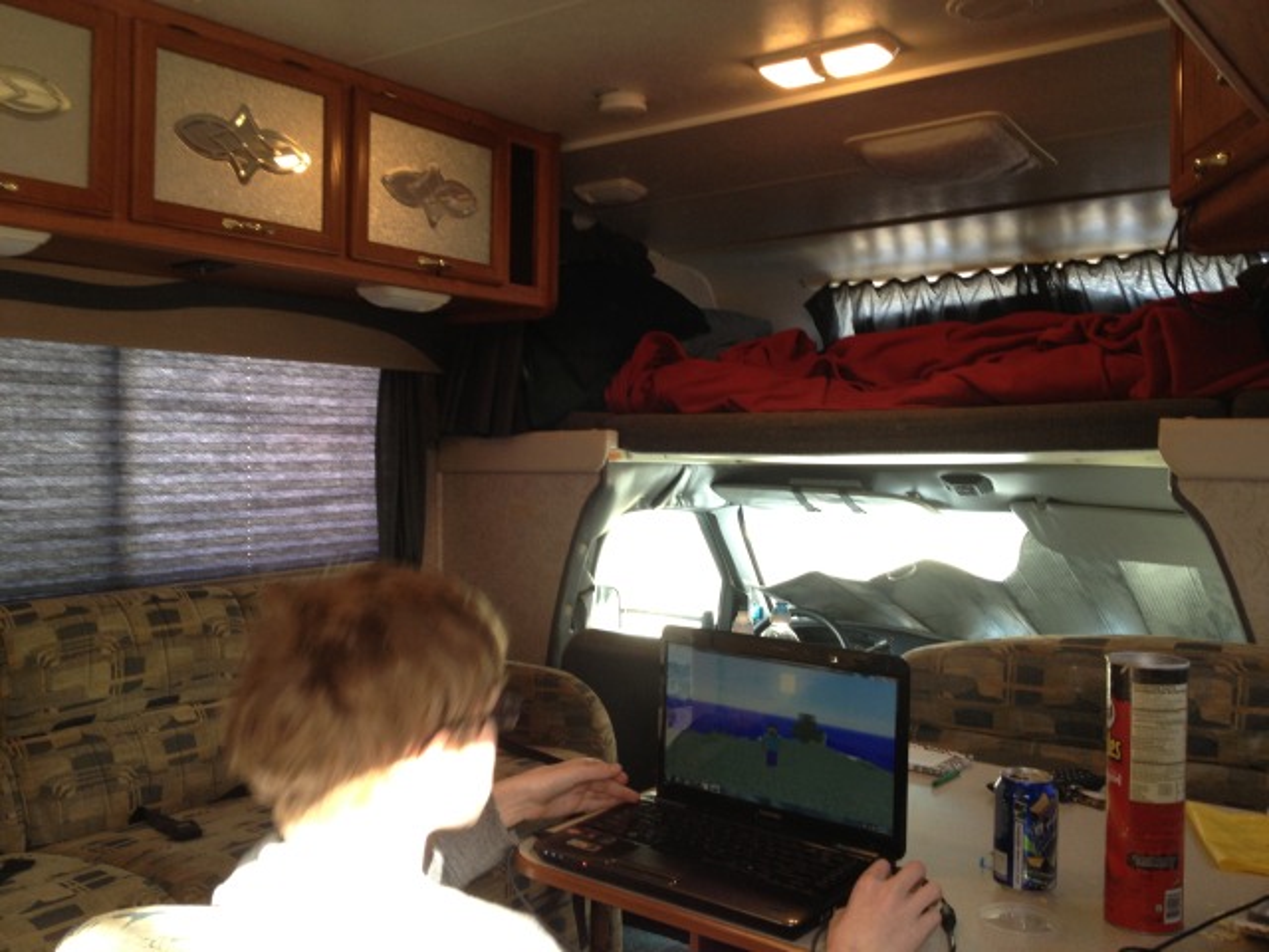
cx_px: 634
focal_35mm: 35
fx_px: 1283
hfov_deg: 52.6
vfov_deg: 40.7
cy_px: 476
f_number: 2.4
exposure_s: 1/20
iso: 64
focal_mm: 4.28
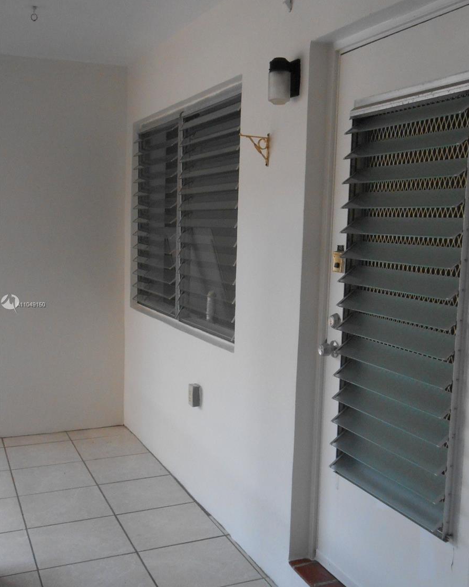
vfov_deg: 45.8
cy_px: 305
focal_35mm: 40
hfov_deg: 37.3
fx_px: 694
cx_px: 236
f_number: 4.2
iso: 500
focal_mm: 6.8
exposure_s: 1/125
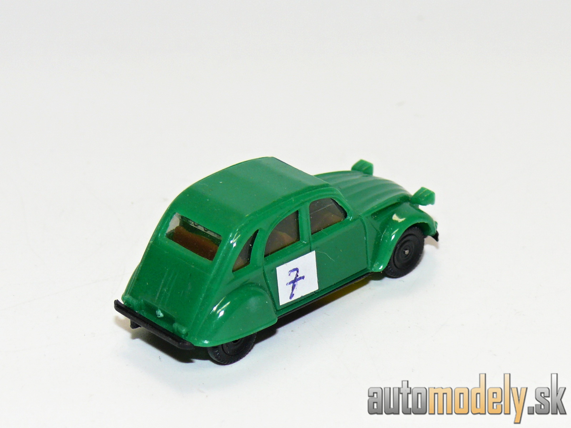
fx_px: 2359
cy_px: 214
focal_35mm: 143
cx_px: 286
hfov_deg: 13.8
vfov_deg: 10.4
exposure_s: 1/30
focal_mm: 16.9
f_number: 4
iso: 100
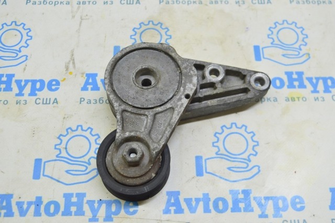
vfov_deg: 28.9
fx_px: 432
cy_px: 112
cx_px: 168
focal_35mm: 46
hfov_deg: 42.4
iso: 400
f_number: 5.6
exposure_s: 1/20
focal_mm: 31
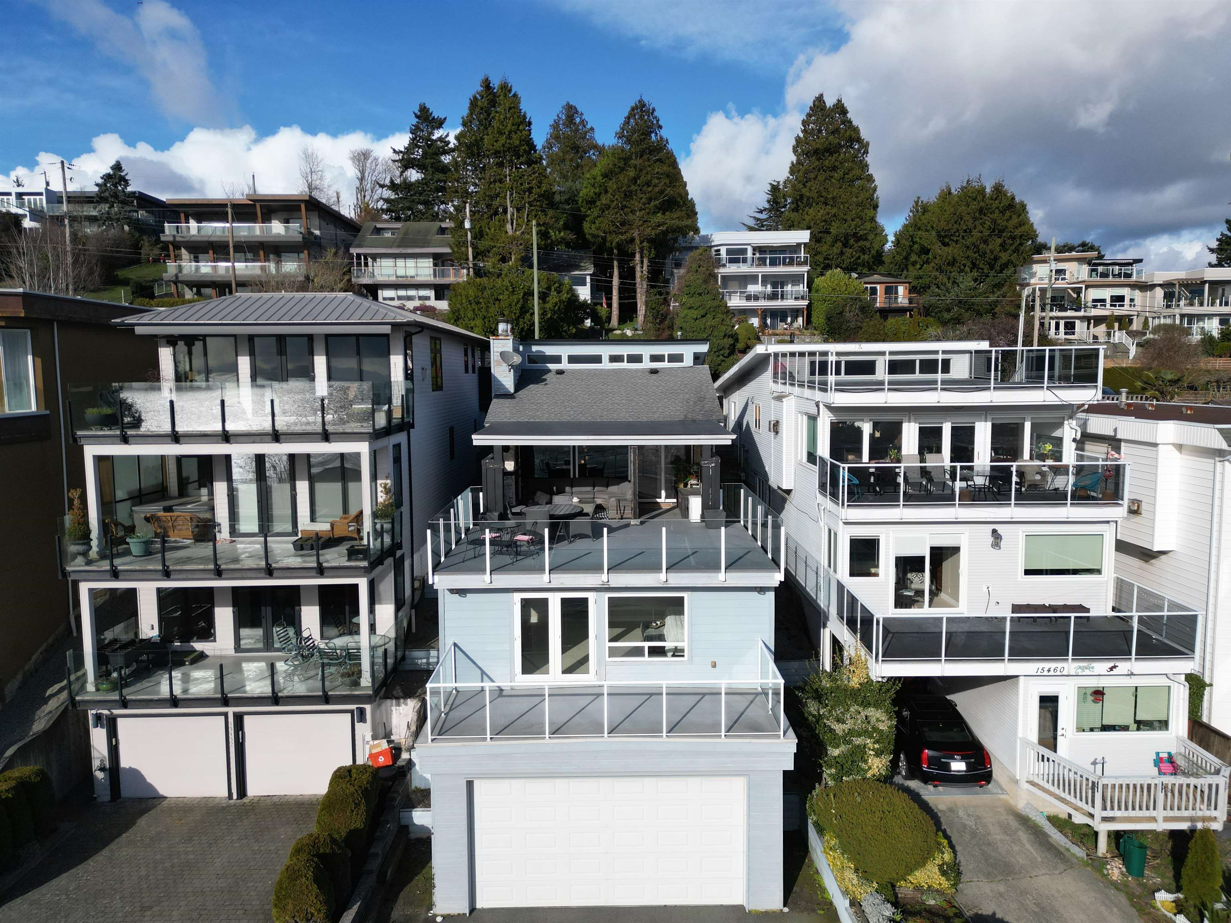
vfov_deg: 56.8
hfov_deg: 71.6
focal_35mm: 24
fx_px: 853
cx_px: 616
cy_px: 462
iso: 110
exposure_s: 1/3200
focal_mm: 6.72
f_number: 1.7
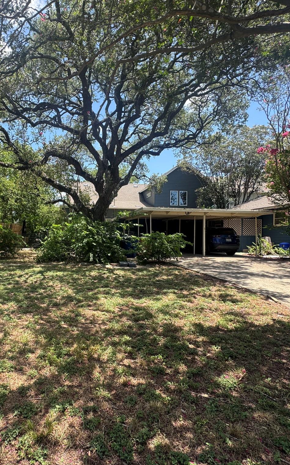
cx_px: 78
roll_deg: -2.0
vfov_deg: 85.1
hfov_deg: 57.1
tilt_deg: +1.0
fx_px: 253
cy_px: 232
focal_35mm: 20
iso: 40
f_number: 2.2
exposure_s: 1/425
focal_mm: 2.22
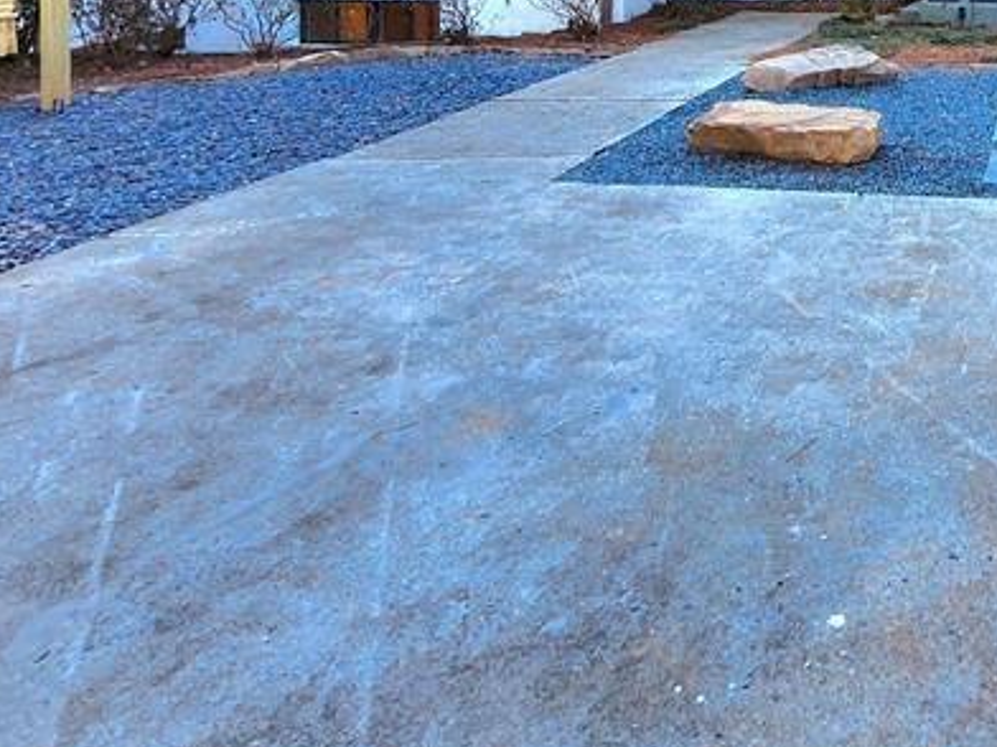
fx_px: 979
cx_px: 928
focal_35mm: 34
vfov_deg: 35.8
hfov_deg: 47.5
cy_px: -69
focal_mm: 1.74
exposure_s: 1/238
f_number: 2.2
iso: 40
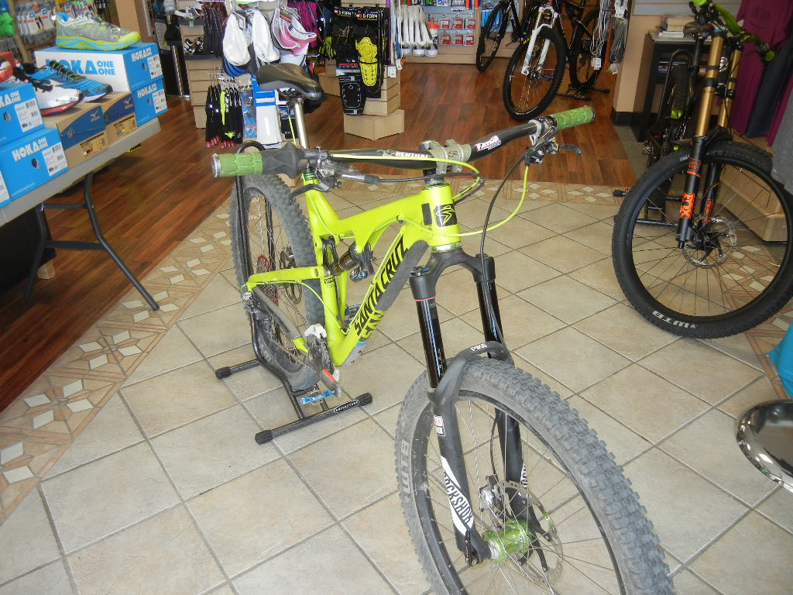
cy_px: 298
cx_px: 396
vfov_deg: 46.8
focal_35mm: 30
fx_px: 687
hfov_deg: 60.0
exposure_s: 1/36.8
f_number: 3.5
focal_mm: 5.4
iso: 160
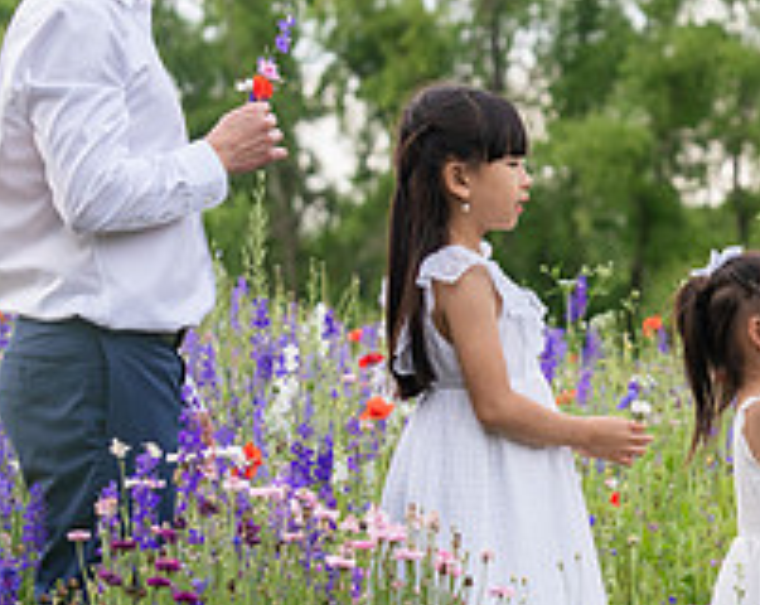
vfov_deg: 8.1
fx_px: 4265
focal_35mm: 190
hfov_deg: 10.1
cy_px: 365
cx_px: 847
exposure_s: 1/500
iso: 500
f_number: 4
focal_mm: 70
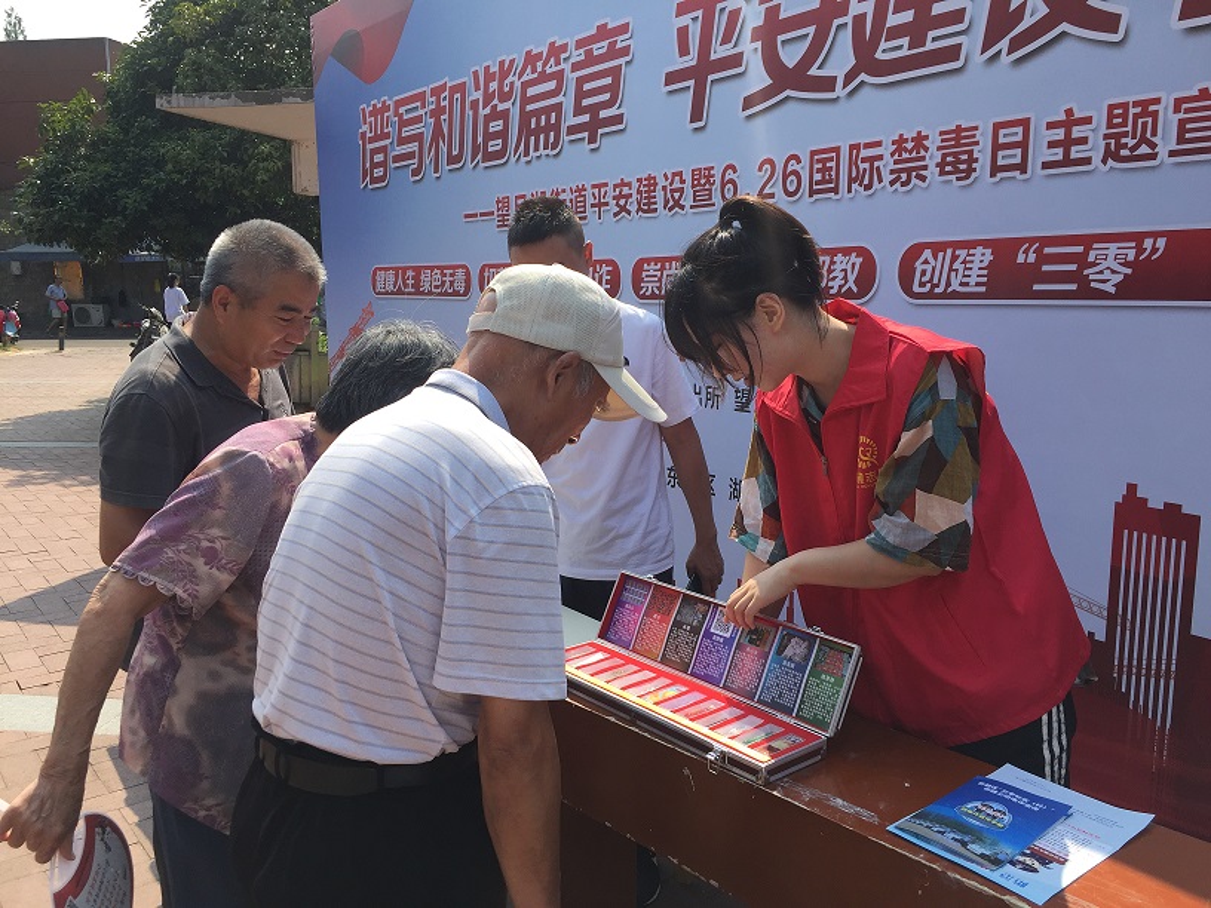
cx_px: 606
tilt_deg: -7.2
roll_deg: -2.1
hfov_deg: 61.7
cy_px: 454
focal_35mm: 29
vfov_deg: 48.2
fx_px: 1015
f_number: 2.2
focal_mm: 4.15
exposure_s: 1/1014
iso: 32
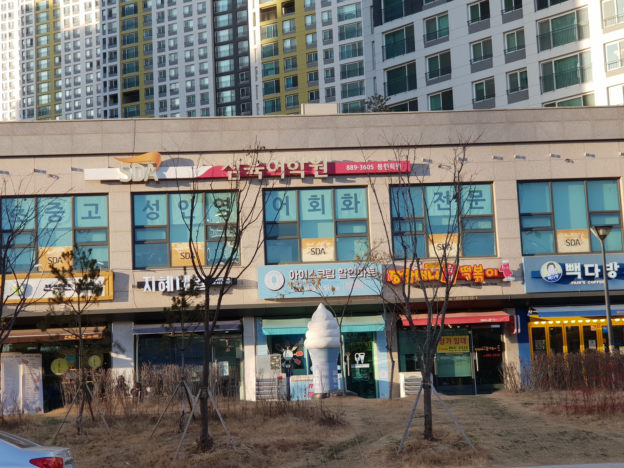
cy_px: 234
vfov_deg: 28.0
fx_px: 937
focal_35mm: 52
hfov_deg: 36.8
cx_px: 312
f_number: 2.4
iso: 25
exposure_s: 1/201
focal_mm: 6
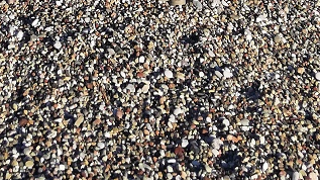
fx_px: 874
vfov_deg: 10.3
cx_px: 76
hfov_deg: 20.6
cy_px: -240
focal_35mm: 103
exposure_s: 1/588
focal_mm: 3.81
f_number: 2.2
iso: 50
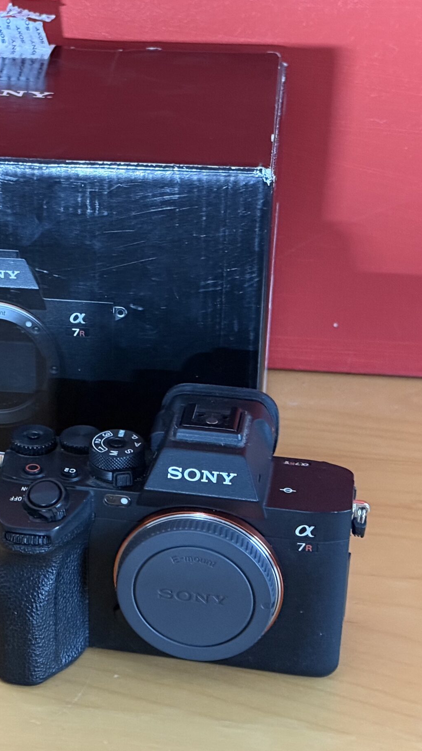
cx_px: 48
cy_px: 366
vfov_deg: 29.0
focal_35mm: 73
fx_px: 1452
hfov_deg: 16.3
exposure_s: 1/25
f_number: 1.78
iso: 800
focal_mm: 6.76
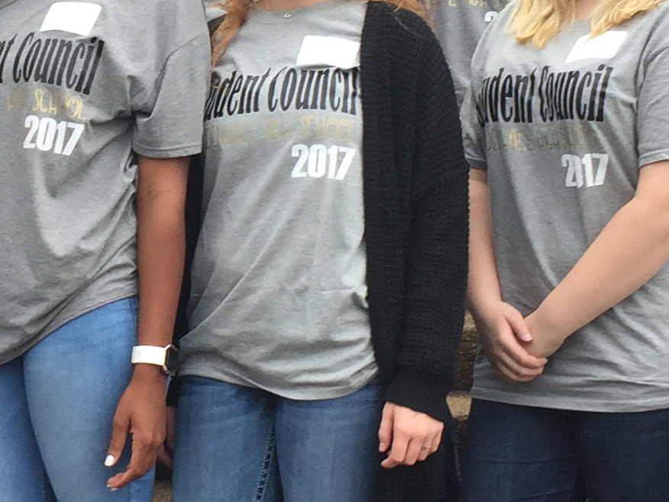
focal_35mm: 108
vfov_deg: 13.7
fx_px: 2087
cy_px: 134
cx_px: 24
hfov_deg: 17.8
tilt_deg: -2.0
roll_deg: -0.9
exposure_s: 1/120
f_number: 2.2
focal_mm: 4.15
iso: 32
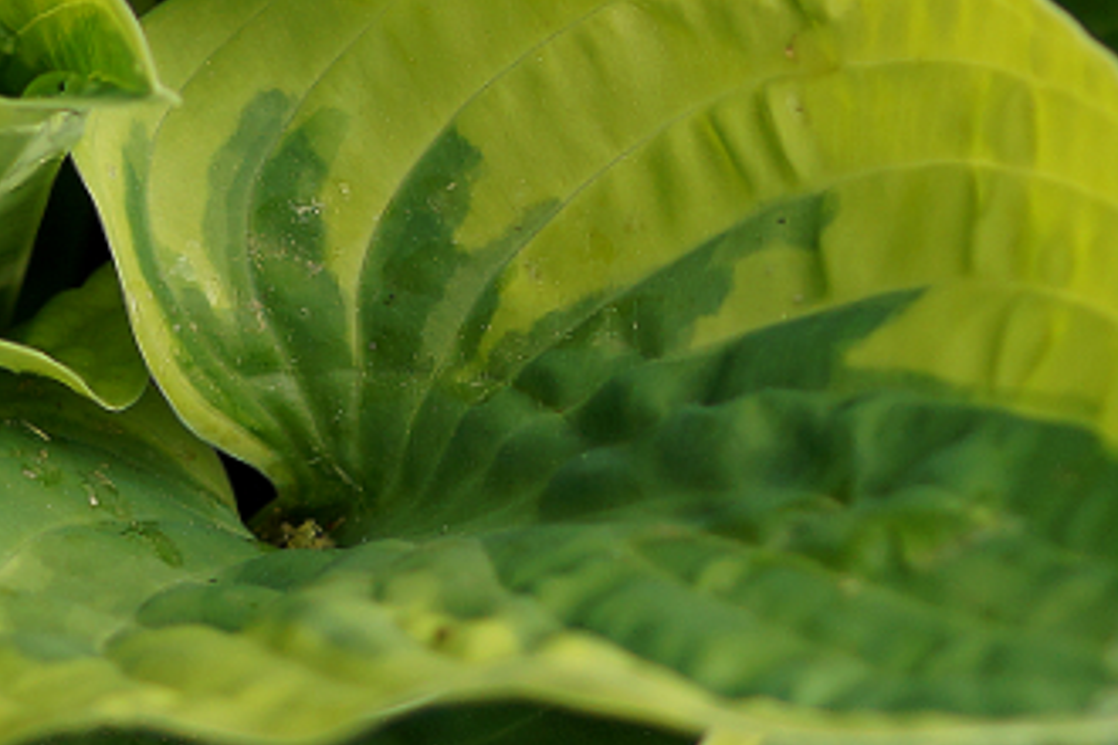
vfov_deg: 2.5
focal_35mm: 546
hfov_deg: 3.8
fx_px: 16955
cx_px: 512
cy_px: -261
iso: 100
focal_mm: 100
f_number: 2.8
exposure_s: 1/160
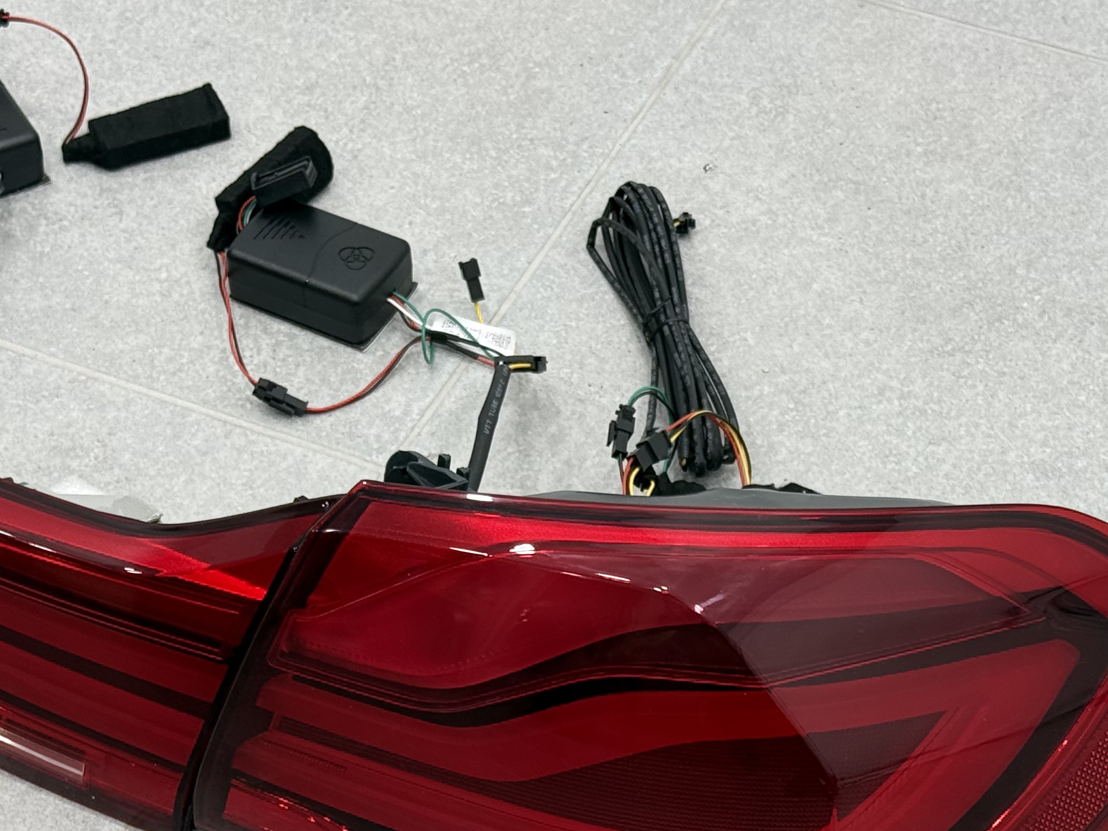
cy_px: 766
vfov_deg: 15.7
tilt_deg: -49.5
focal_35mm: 93
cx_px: 538
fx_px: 2977
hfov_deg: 21.1
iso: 64
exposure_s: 1/168
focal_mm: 6.76
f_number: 1.78
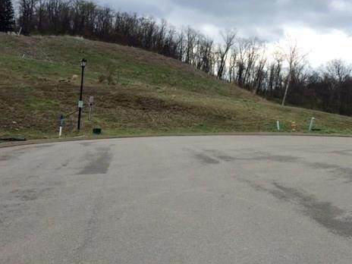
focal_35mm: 40
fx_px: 407
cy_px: 83
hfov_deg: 46.2
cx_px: 231
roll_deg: +1.0
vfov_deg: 35.5
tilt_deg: +5.0
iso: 32
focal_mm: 4.15
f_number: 2.2
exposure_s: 1/1276
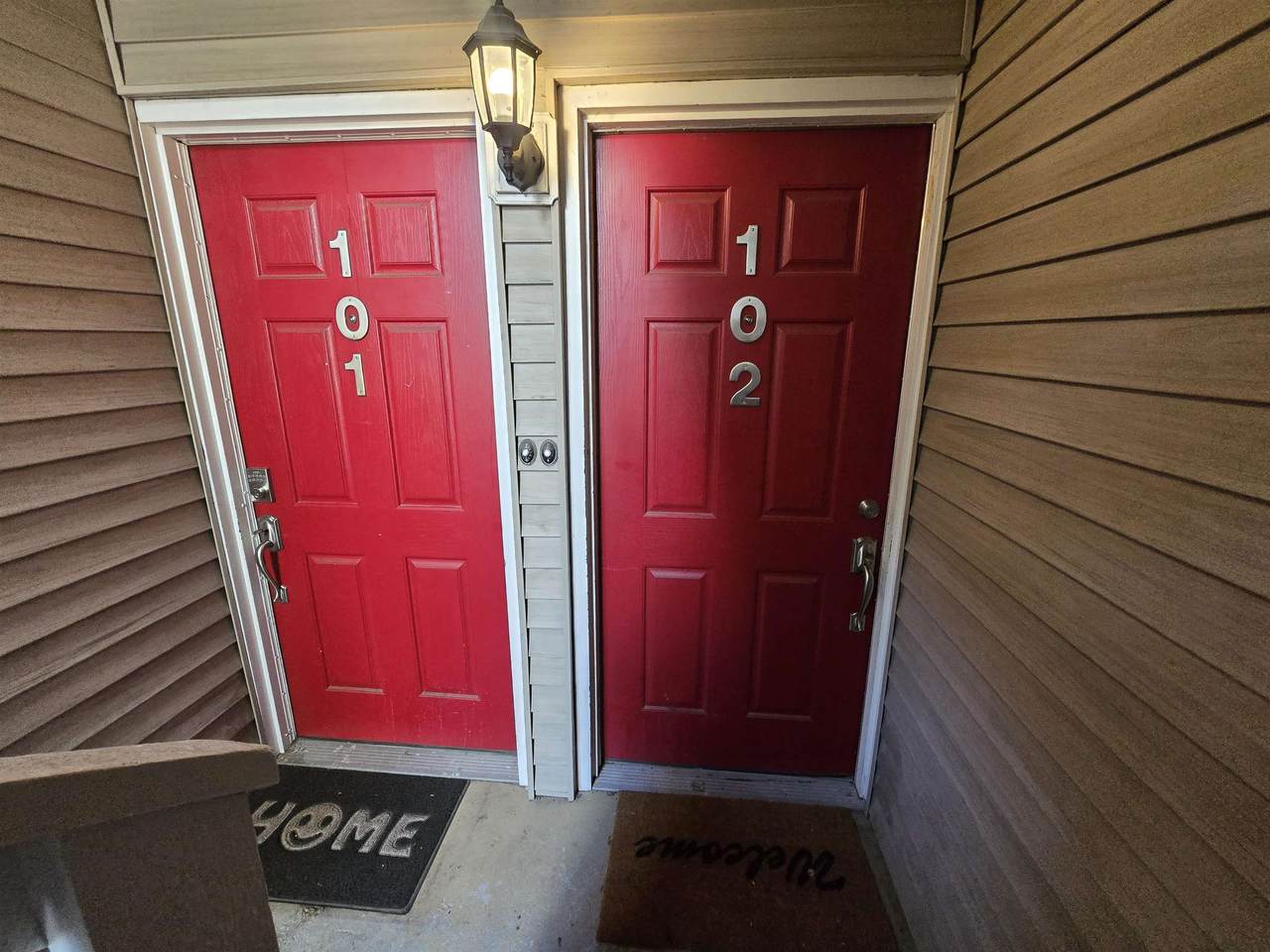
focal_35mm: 13
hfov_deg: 106.2
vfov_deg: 89.9
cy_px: 476
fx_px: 477
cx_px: 635
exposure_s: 1/60
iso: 400
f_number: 2.2
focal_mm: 2.2
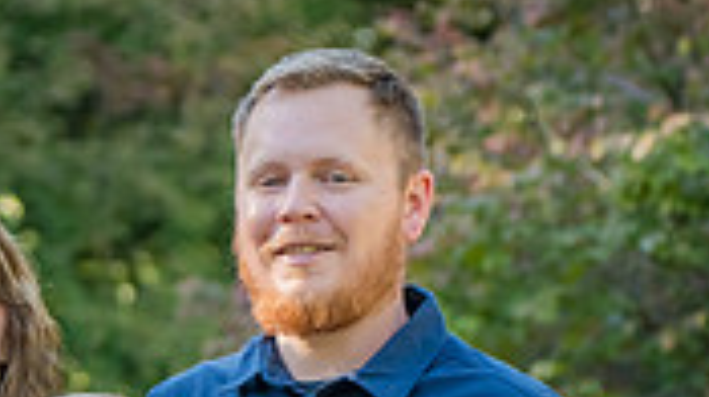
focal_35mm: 303
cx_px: -85
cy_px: 708
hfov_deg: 7.1
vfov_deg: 4.0
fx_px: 5690
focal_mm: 80
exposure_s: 1/400
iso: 400
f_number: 4
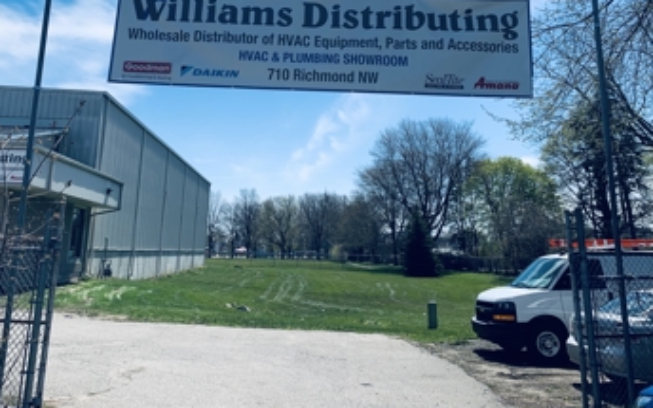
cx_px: 315
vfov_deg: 38.8
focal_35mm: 32
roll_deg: -1.7
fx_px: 569
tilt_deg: +13.4
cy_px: 125
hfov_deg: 59.6
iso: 25
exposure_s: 1/3185
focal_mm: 4.25
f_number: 1.8
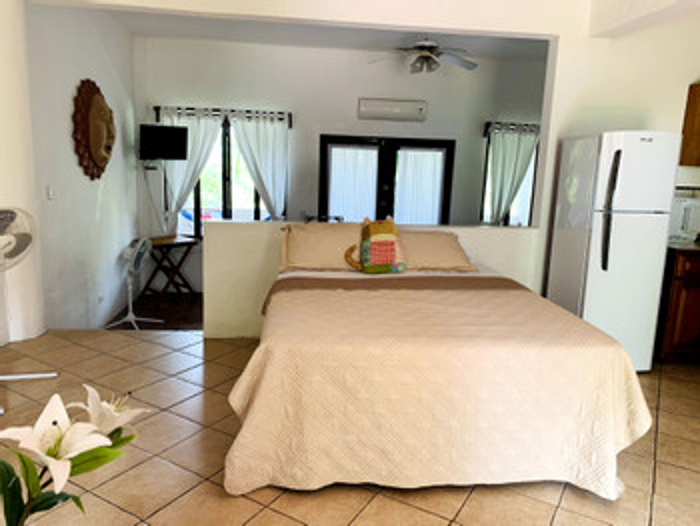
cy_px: 263
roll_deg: -2.1
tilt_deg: -10.1
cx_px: 350
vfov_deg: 53.1
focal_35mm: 26
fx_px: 526
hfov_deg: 67.3
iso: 100
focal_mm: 4.25
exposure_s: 1/80
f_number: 1.8
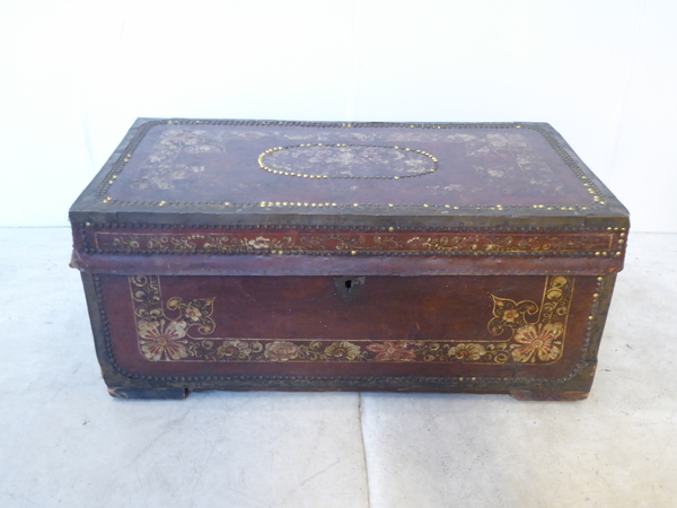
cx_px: 338
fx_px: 704
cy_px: 254
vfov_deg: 39.7
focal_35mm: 36
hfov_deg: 51.4
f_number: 3.7
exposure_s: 1/5
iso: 400
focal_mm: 6.3
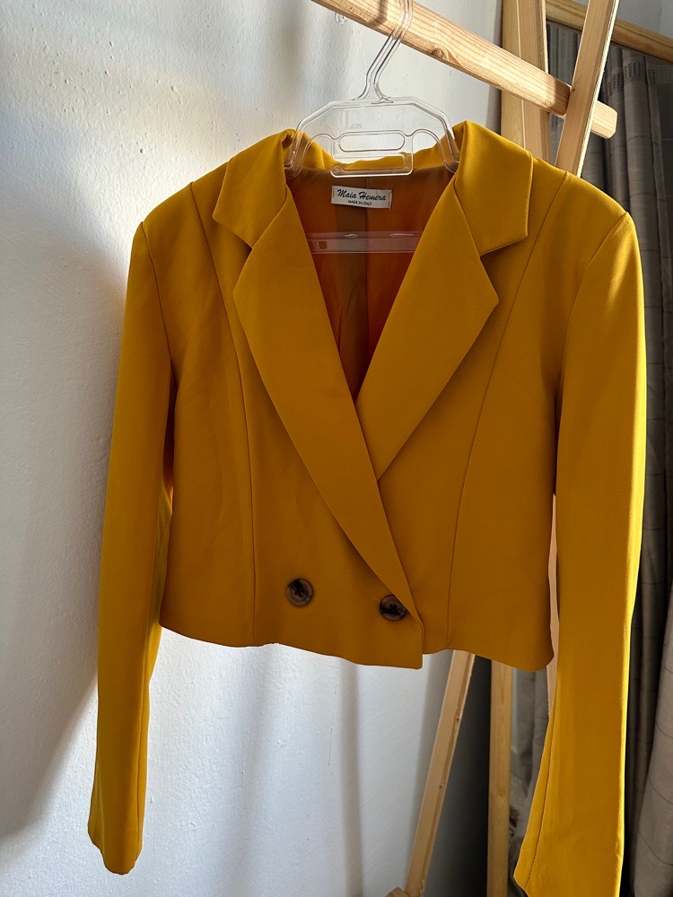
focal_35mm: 24
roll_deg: -1.9
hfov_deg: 56.8
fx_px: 622
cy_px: 448
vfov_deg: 71.6
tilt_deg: -10.5
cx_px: 336
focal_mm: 6.86
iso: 320
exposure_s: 1/60
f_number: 1.78
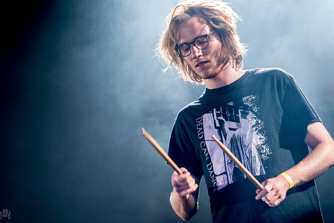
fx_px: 2690
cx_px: 167
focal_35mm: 290
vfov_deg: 4.7
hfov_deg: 7.1
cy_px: 110
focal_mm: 190
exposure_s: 1/100
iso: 320
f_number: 2.8
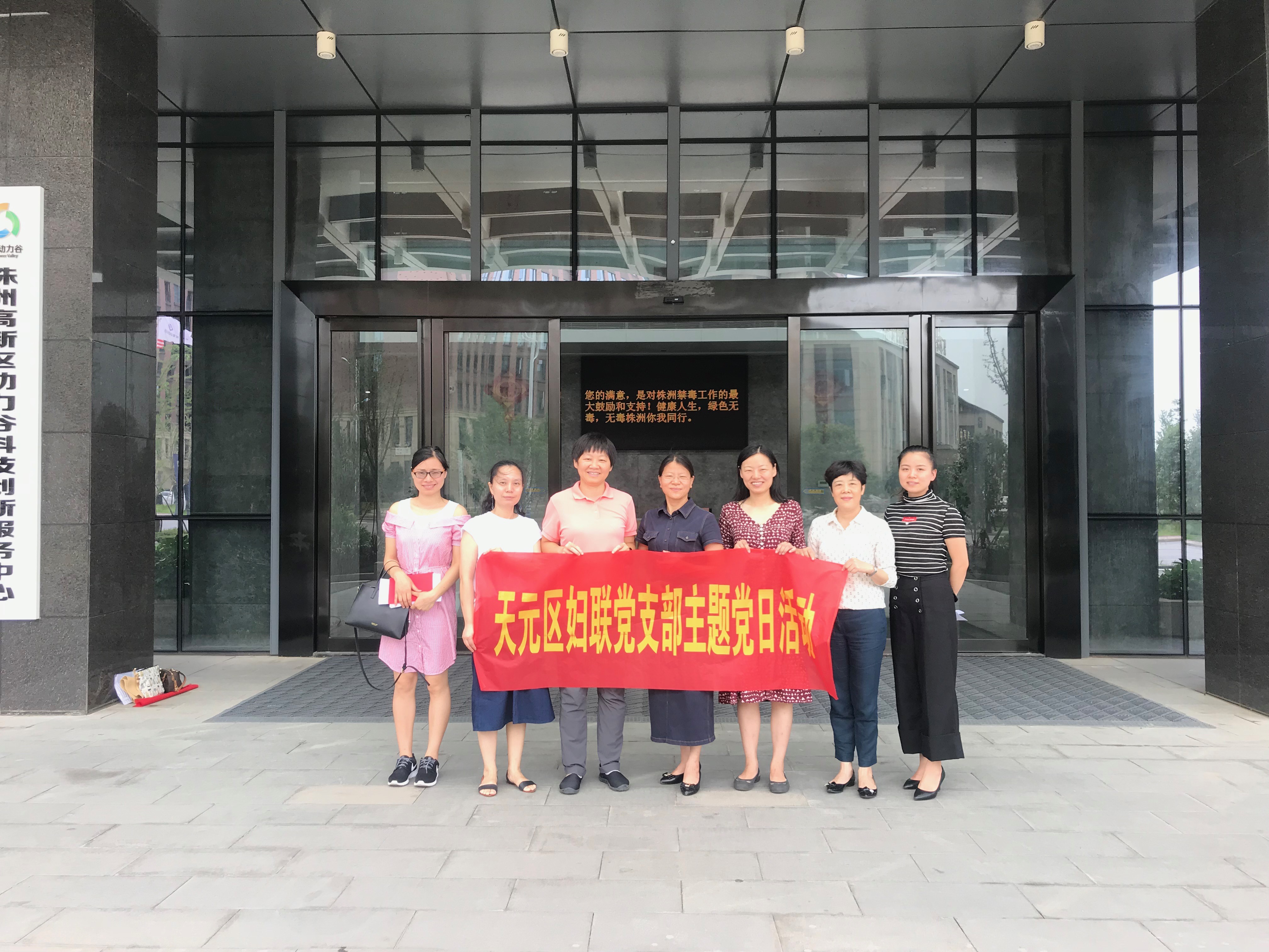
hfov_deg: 63.4
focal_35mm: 28
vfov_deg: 49.7
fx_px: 1026
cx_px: 634
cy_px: 476
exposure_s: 1/278
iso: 20
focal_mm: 3.99
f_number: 1.8
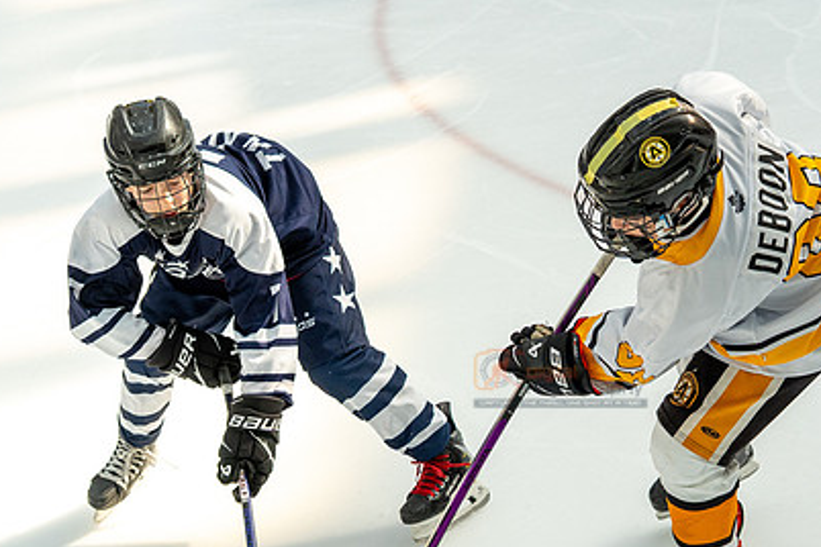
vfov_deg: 18.1
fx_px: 1710
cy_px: 377
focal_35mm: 75
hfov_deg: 26.8
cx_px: 562
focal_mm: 35
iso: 800
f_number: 3.5
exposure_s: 1/1600
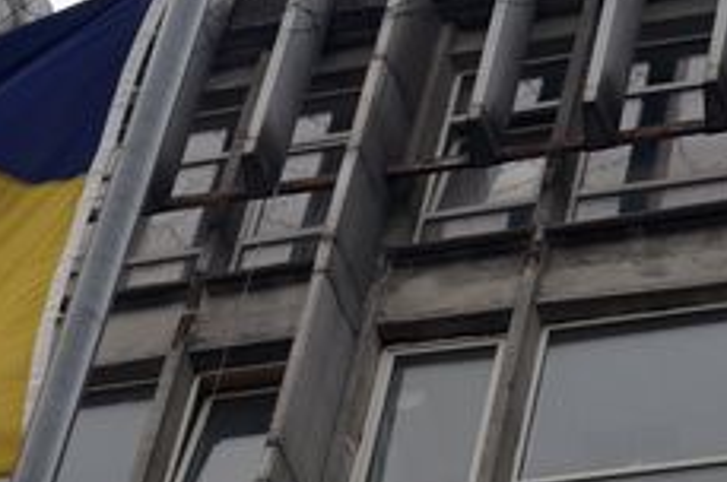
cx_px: -279
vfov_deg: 5.0
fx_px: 5546
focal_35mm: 275
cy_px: 407
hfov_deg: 7.4
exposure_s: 1/200
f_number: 8
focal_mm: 60
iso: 100
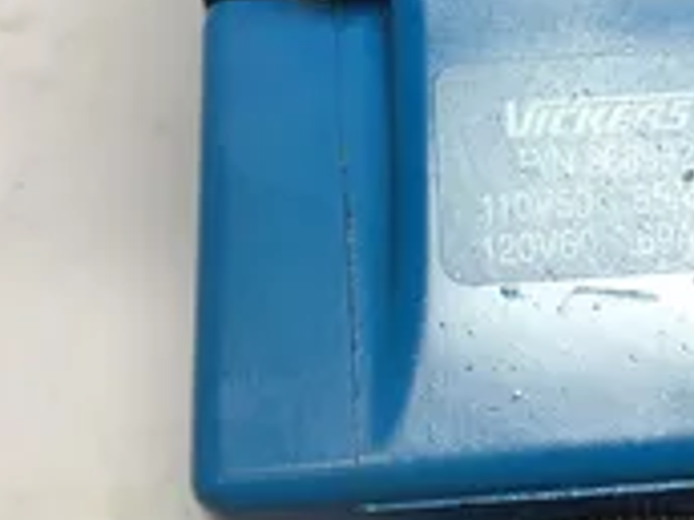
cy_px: 105
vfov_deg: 20.2
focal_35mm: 72
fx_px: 1443
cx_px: 589
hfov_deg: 26.4
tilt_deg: -55.2
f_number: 2.4
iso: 32
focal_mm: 3.3
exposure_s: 1/120
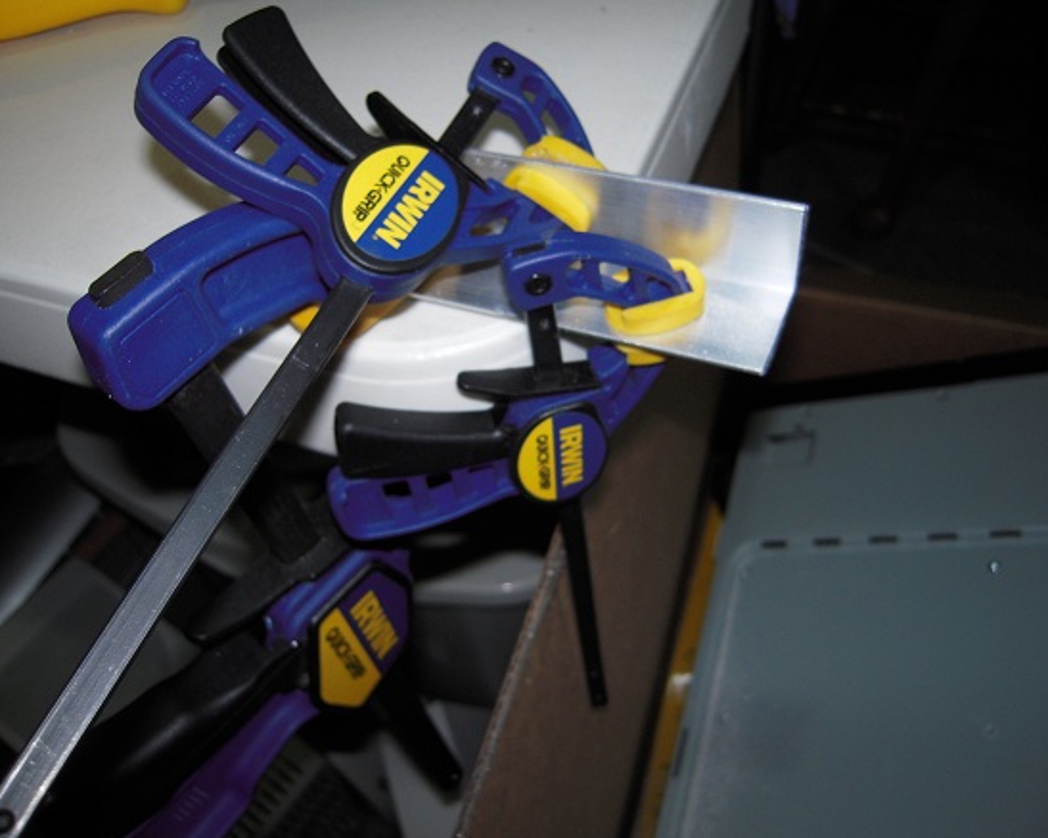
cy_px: 414
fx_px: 930
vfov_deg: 48.5
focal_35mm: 30
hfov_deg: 58.8
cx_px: 510
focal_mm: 5
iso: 100
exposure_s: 1/25
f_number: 2.7
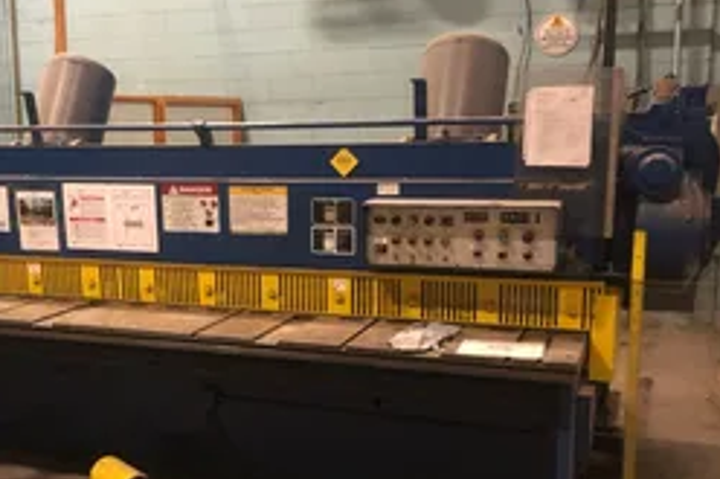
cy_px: 305
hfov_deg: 41.4
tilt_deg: -9.4
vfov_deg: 28.5
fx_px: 939
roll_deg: +3.2
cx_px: 241
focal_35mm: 47
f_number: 1.8
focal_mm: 4
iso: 100
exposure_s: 1/4
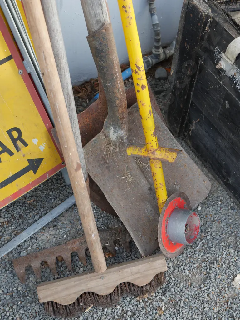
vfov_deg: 38.2
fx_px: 462
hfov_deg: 29.1
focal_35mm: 50
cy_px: 160
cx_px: 120
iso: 200
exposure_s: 1/60
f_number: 5.3
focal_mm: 25
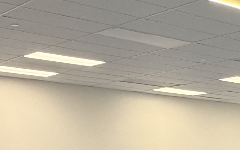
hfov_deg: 22.2
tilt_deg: -18.6
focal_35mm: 85
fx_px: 556
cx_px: 298
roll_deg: -0.8
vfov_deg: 12.5
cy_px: 344
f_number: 2.2
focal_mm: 2.22
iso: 160
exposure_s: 1/121
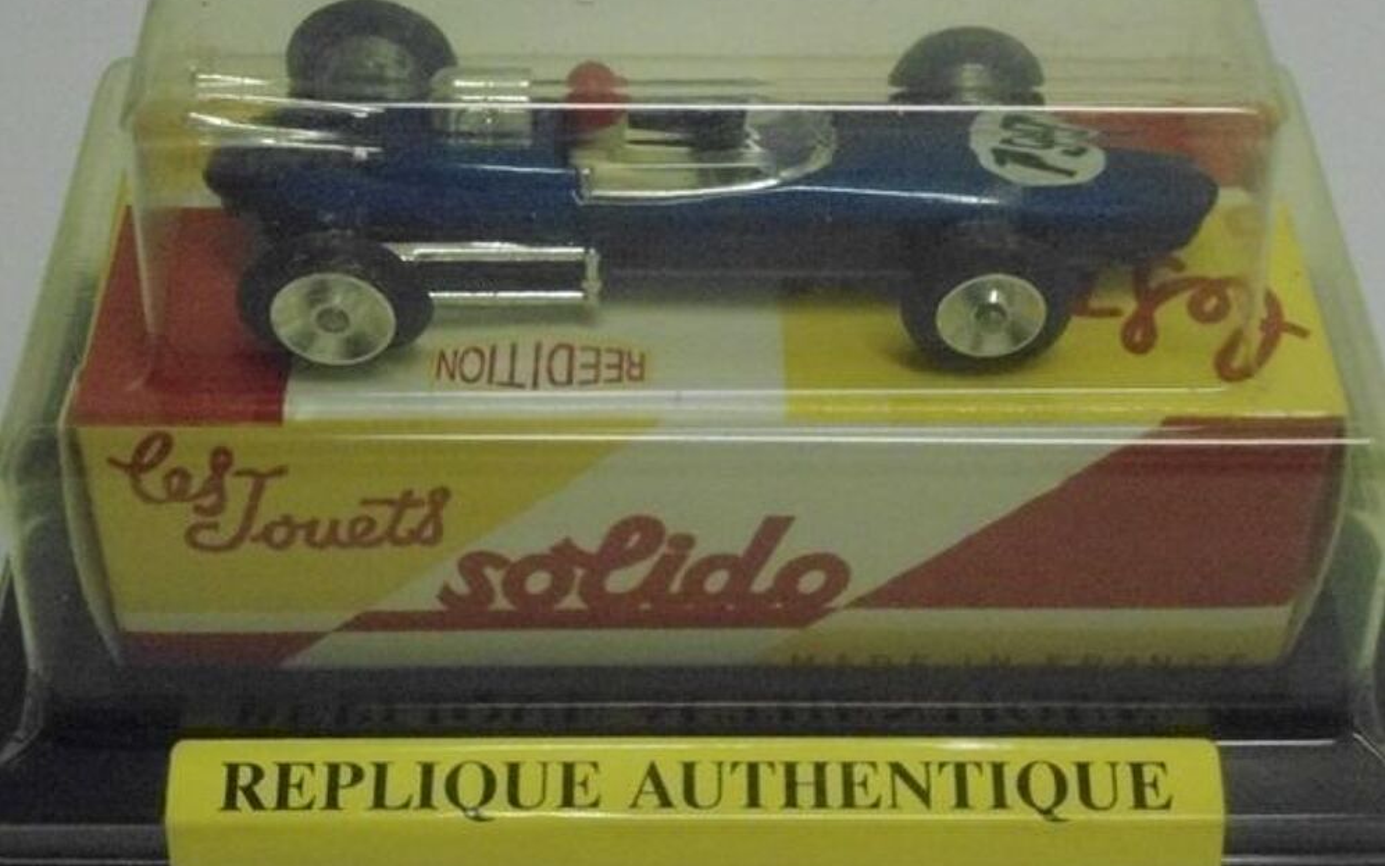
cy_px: 356
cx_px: 693
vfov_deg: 19.4
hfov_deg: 30.6
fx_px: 2529
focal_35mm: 67
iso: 1600
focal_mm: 11.2
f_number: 4.2
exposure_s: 1/160
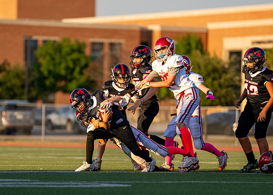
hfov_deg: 6.3
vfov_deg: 4.5
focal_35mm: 321
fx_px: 2492
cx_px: 112
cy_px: 104
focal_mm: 200
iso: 100
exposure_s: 1/1000
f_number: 2.8
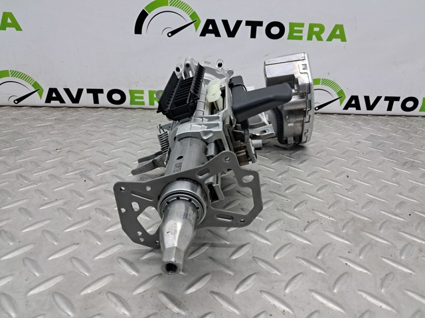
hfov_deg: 65.4
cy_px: 159
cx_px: 212
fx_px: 331
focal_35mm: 27
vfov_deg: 51.3
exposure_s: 1/50
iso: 100
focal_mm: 4
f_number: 1.8
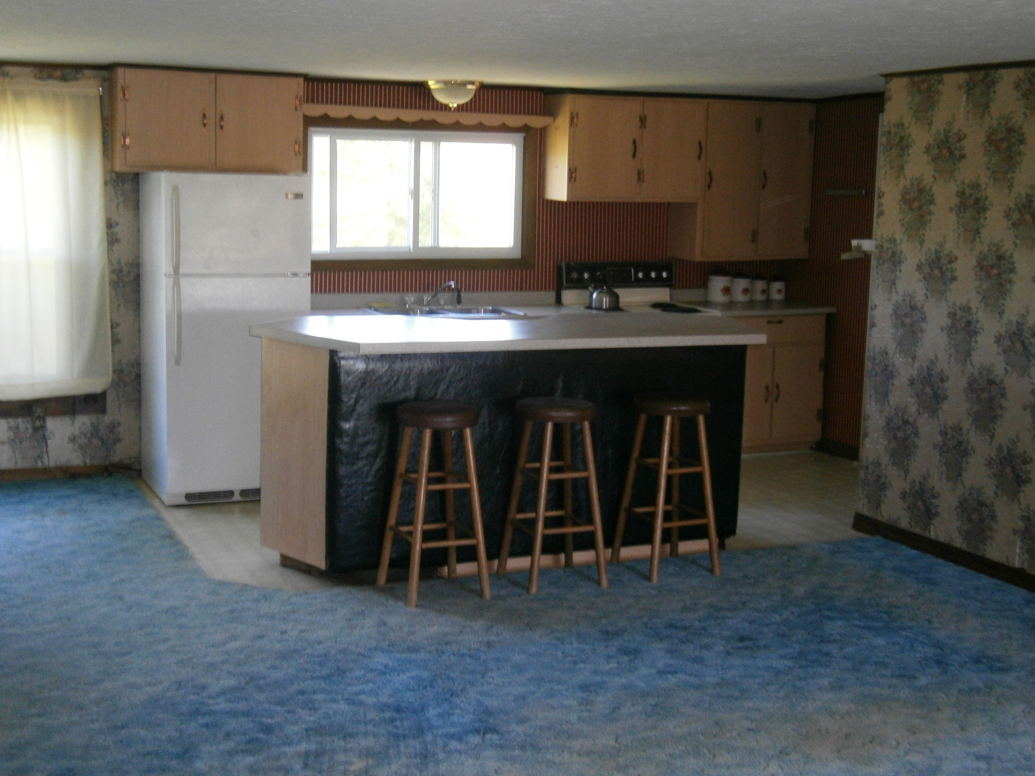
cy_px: 383
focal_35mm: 48
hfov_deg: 39.7
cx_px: 507
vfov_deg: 30.3
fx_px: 1435
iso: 200
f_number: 3.4
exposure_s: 1/40
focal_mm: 8.3
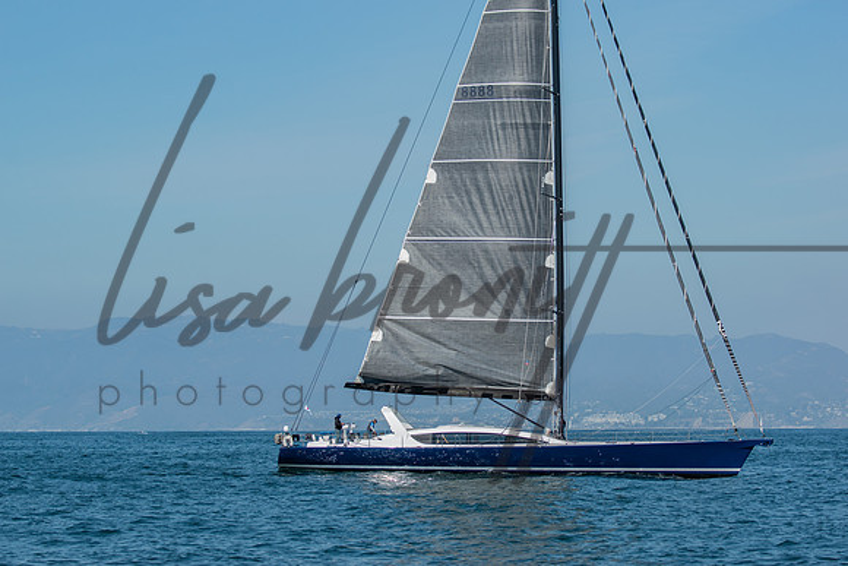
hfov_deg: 17.1
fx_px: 2827
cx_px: 424
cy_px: 283
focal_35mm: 120
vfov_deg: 11.4
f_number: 5.6
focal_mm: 80
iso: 100
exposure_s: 1/500
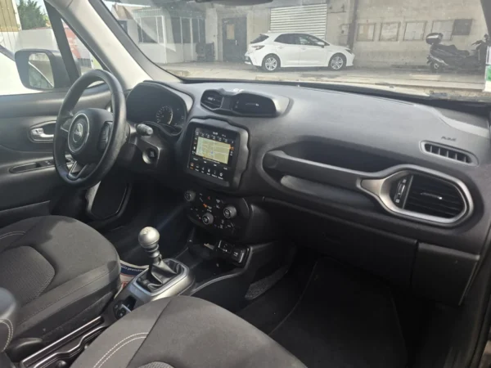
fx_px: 326
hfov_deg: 73.9
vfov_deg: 58.9
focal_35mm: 23
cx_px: 246
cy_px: 184
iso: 20
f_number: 1.7
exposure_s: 1/180
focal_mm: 6.3
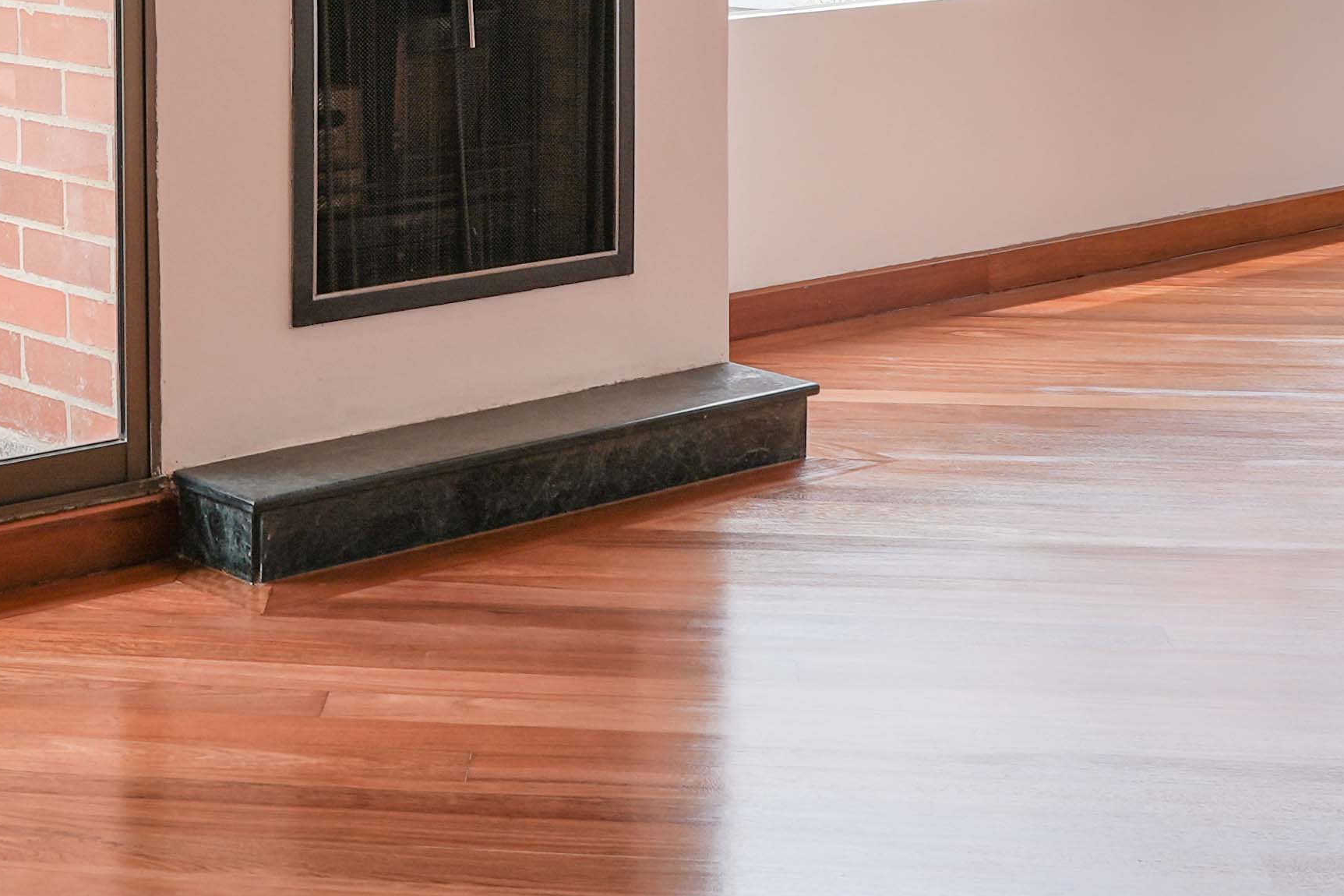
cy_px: -194
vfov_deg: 16.5
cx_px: 213
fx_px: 2949
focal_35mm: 79
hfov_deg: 25.1
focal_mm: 20
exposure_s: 1/30
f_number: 9
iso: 100
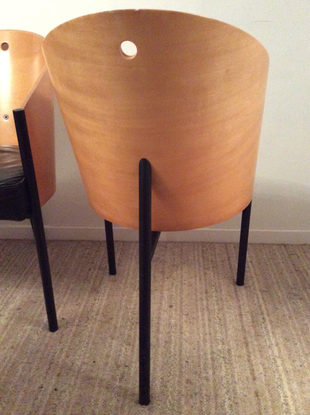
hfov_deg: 44.1
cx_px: 155
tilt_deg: -23.7
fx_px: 383
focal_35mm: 32
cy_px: 208
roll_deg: +1.5
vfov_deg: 56.9
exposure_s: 1/17
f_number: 2.4
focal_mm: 3.3
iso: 640
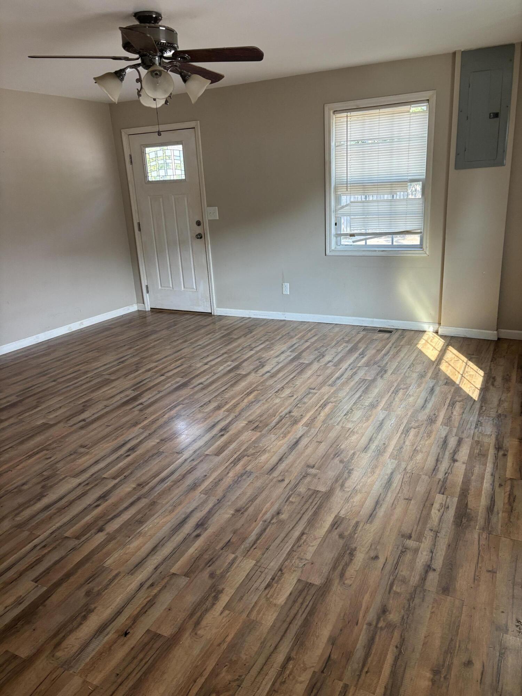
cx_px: 261
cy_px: 348
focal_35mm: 26
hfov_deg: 53.1
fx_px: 523
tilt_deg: -14.3
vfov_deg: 67.3
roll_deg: +4.5
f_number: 1.6
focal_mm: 5.96
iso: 125
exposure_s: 1/121
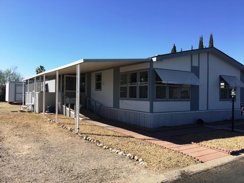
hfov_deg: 61.7
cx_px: 122
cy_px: 92
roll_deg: -1.2
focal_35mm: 29
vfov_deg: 48.2
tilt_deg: +1.5
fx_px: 204
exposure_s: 1/1282
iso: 25
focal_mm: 4.15
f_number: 2.2
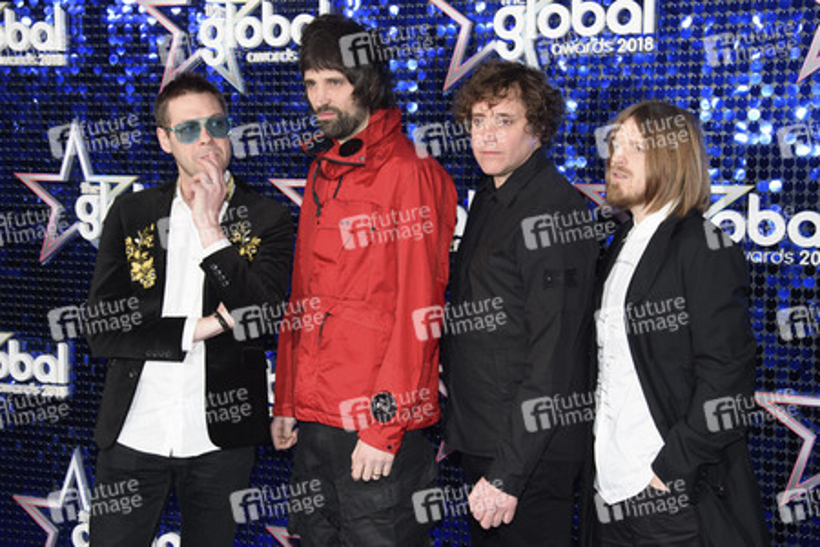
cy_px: 274
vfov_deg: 26.0
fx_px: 1184
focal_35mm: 52
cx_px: 410
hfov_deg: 38.2
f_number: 5.6
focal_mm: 52
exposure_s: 1/250
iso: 800
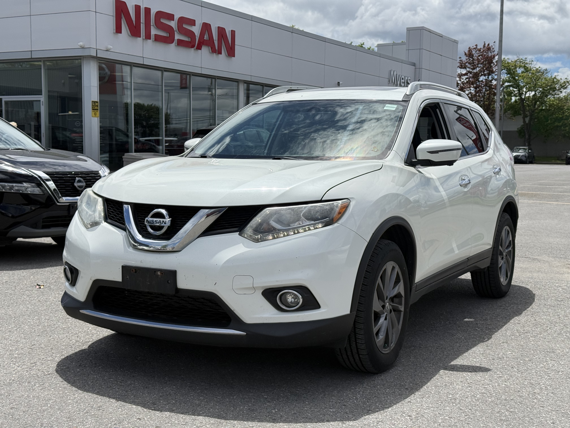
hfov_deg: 39.7
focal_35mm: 48
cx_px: 285
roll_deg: -0.2
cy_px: 214
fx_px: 790
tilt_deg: -4.7
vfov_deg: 30.3
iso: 80
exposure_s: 1/11364
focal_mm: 6.76
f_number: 1.78
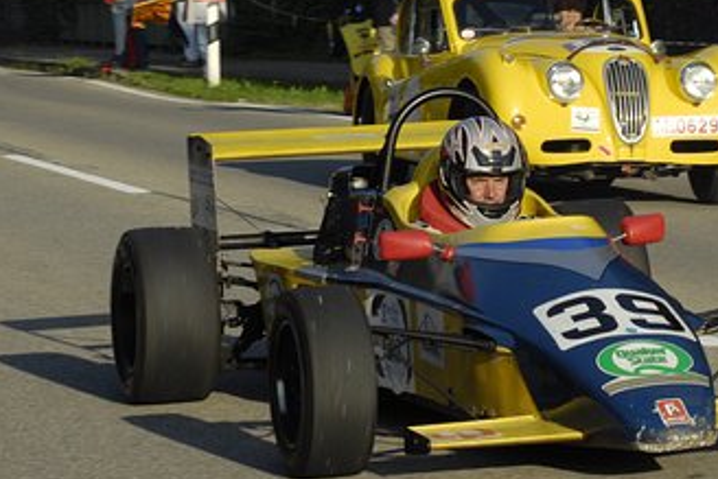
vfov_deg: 6.1
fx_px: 4529
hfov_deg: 9.1
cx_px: 532
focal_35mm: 227
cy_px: 176
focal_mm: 80
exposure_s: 1/250
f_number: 13
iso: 320
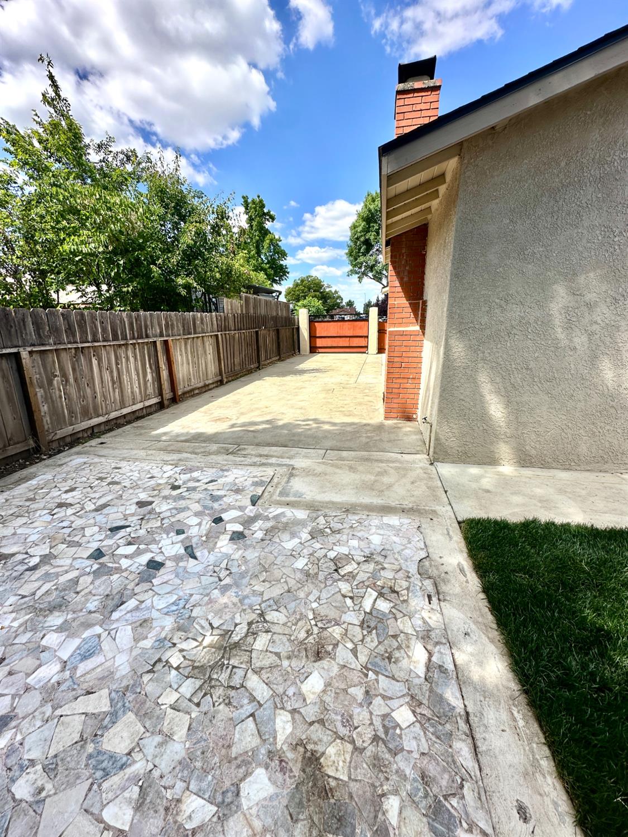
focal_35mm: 14
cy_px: 418
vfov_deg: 102.1
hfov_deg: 85.7
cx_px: 314
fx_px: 339
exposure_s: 1/1208
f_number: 2.2
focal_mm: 2.22
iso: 40
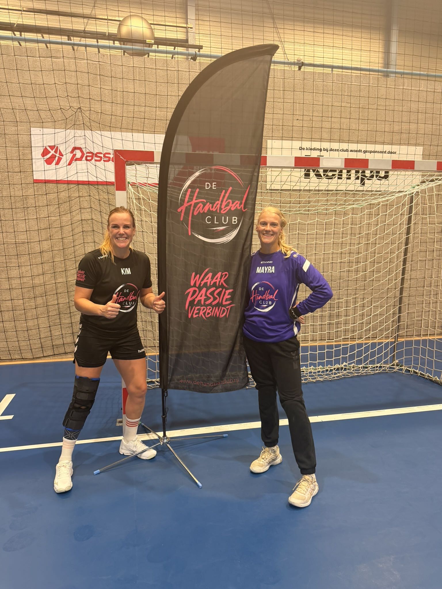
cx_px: 221
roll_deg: -0.6
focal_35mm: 24
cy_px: 294
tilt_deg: -7.8
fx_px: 409
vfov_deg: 71.6
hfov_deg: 56.8
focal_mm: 6.76
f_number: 1.78
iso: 200
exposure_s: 1/50
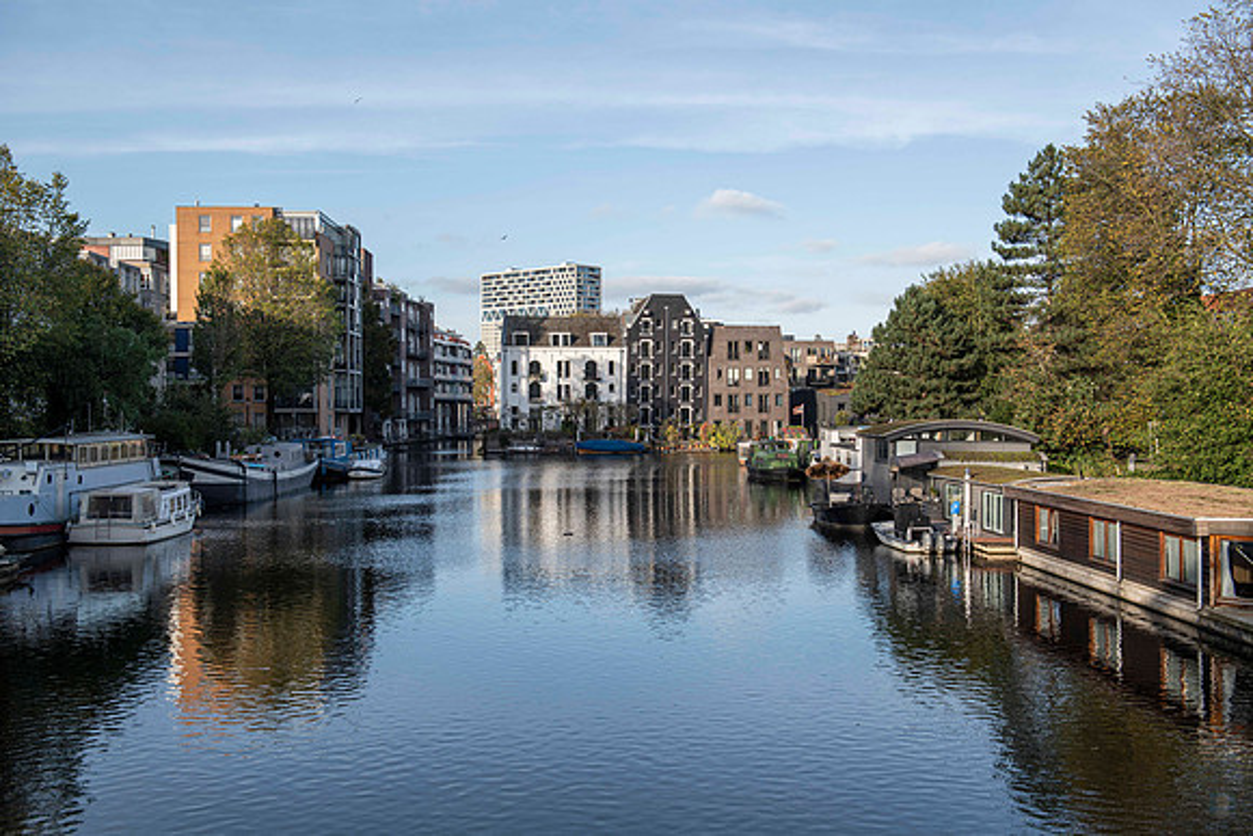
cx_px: 626
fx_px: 1323
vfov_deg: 35.1
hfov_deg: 50.7
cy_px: 418
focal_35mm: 38
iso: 64
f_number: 5.6
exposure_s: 1/320
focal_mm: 38
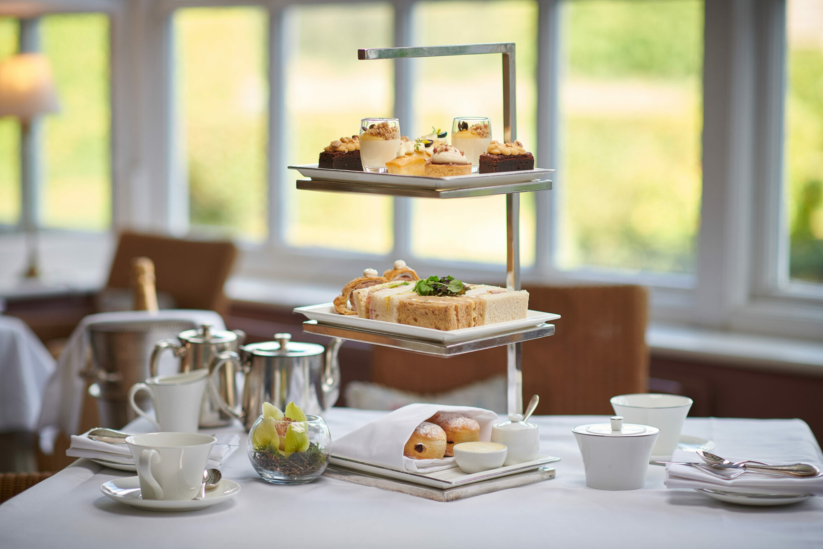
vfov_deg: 16.1
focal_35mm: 85
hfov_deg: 23.9
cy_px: 274
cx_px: 412
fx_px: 1943
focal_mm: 85
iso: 100
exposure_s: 1/160
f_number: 2
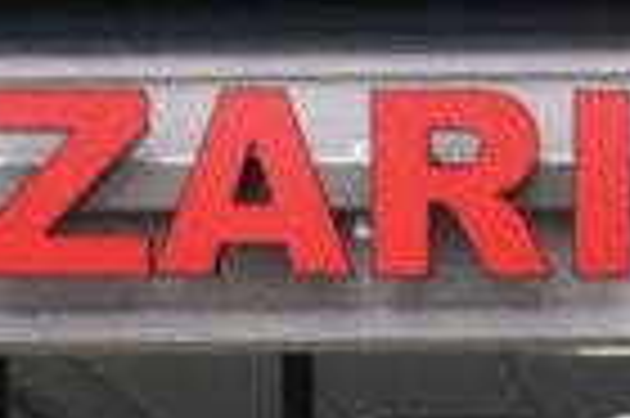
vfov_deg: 4.0
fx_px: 5768
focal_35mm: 330
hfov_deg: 6.2
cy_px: 1169
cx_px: 860
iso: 320
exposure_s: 1/250
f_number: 8
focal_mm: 30
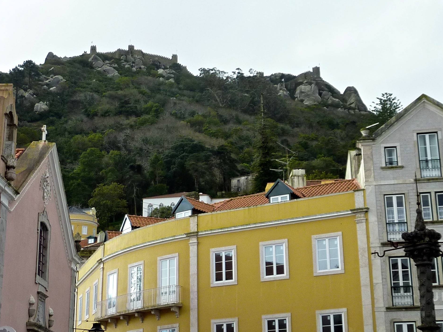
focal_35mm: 63
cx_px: 216
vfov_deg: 23.3
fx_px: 806
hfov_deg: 30.7
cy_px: 160
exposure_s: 1/125
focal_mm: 5.3
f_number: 3.5
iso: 125
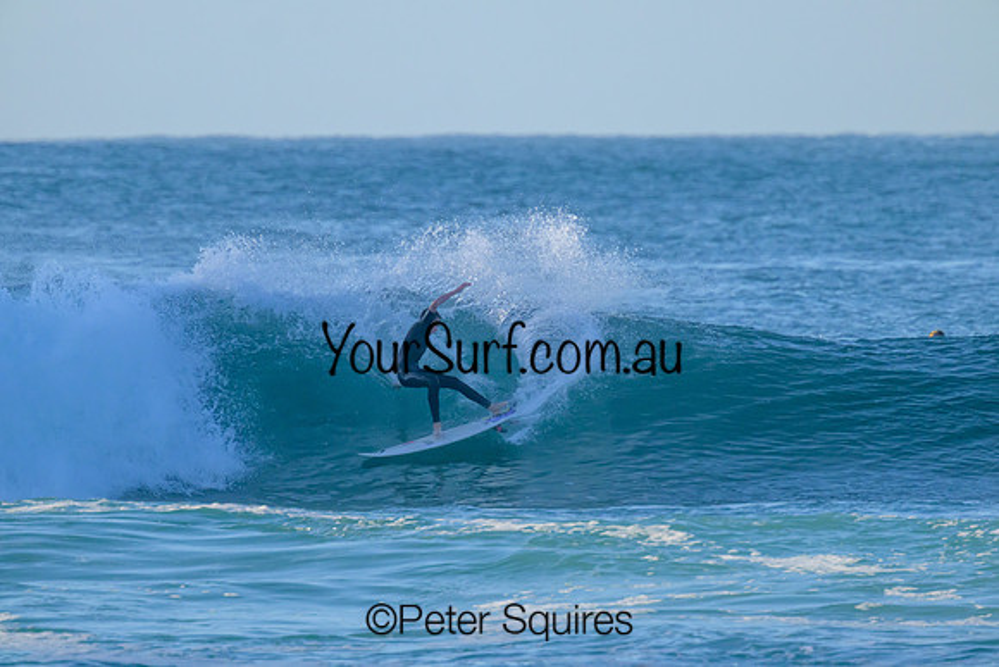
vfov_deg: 1.7
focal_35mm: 800
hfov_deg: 2.6
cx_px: 500
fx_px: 22204
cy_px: 334
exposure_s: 1/2000
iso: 2500
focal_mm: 800
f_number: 11
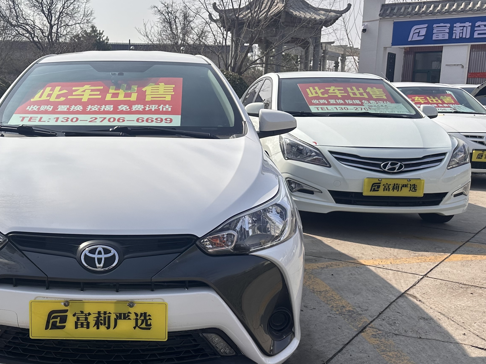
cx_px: 120
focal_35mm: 42
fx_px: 590
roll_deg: -0.7
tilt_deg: -10.4
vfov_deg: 34.3
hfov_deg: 43.3
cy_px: 207
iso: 80
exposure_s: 1/5525
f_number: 1.78
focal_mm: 6.86
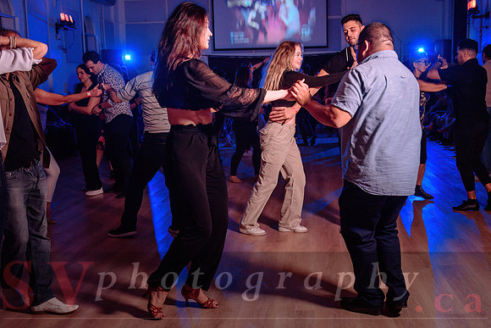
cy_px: 185
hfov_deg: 44.9
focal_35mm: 43
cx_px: 278
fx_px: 593
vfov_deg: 30.8
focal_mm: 38
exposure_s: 1/60
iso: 800
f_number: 3.2
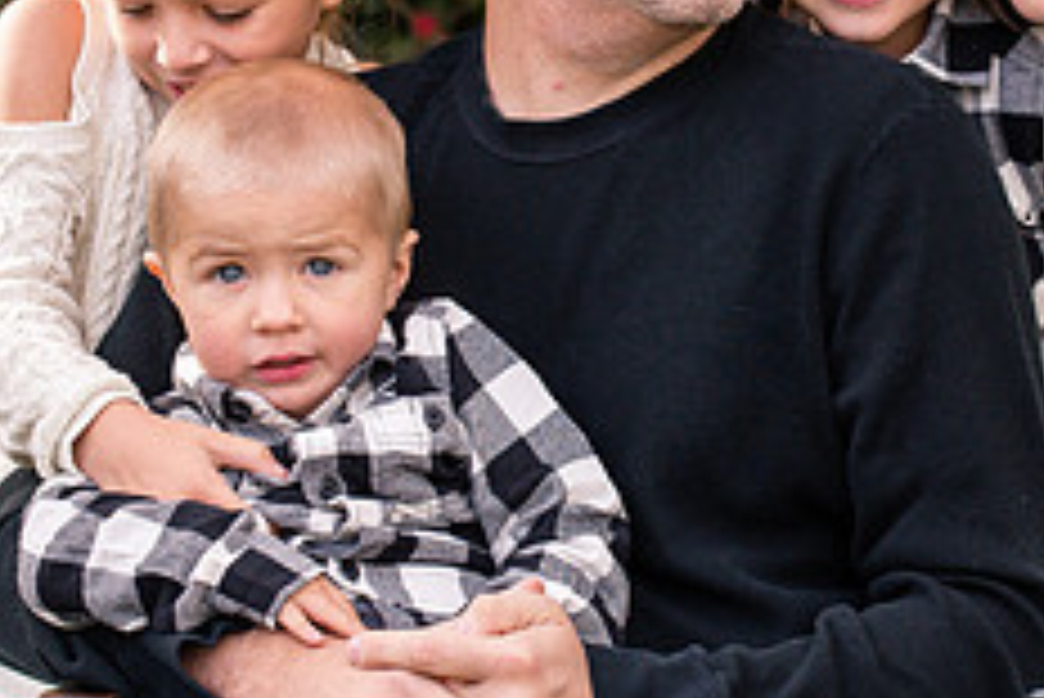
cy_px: 296
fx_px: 6790
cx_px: 717
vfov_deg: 5.9
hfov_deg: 8.8
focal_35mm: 234
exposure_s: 1/1000
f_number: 3.5
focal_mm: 86
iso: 400
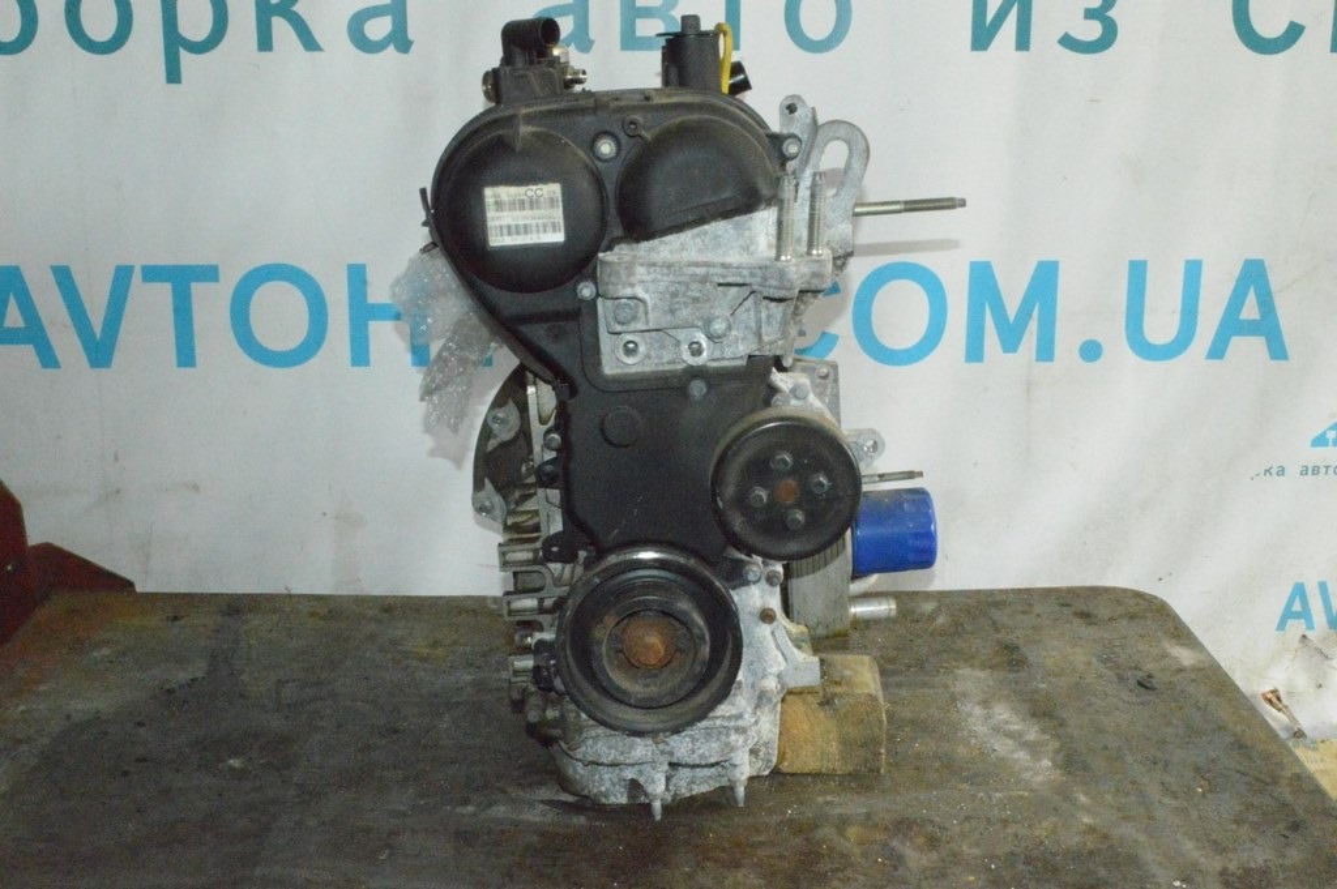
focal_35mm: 45
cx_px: 668
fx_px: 1670
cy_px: 444
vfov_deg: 29.8
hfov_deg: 43.6
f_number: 29
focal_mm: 30
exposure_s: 1/40
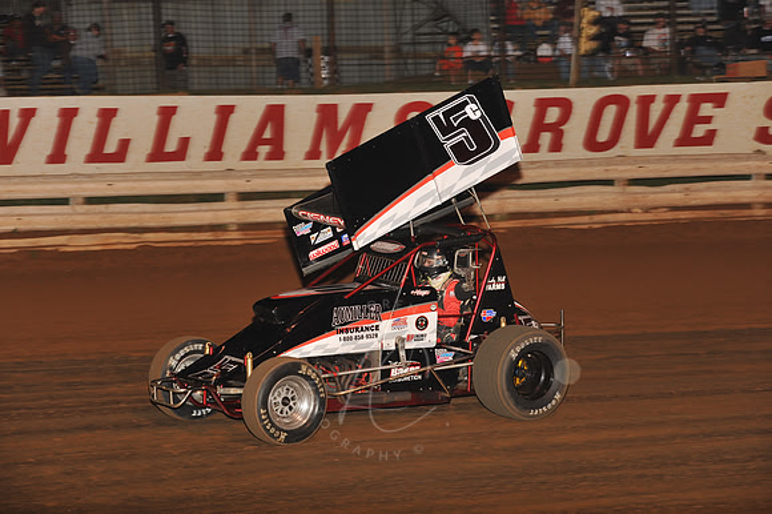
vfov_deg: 11.4
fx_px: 2572
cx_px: 386
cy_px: 257
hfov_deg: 17.1
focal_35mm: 120
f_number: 6.3
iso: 1000
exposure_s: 1/320
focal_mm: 120
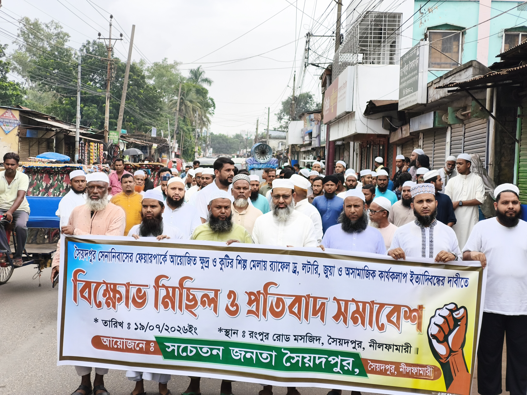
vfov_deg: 29.1
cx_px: 264
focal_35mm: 50
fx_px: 761
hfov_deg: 38.2
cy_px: 198
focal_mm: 7.1
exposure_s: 1/451
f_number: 1.85
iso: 100
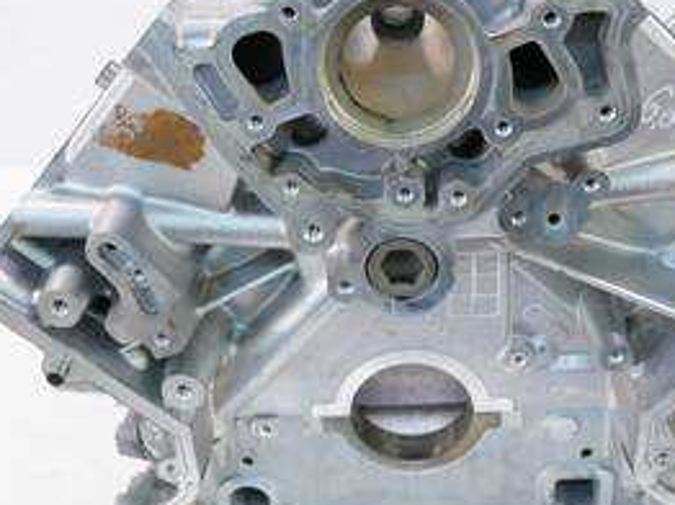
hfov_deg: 43.0
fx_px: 857
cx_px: 340
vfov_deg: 32.8
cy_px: 222
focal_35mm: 44
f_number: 3.5
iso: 320
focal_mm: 12
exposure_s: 1/60
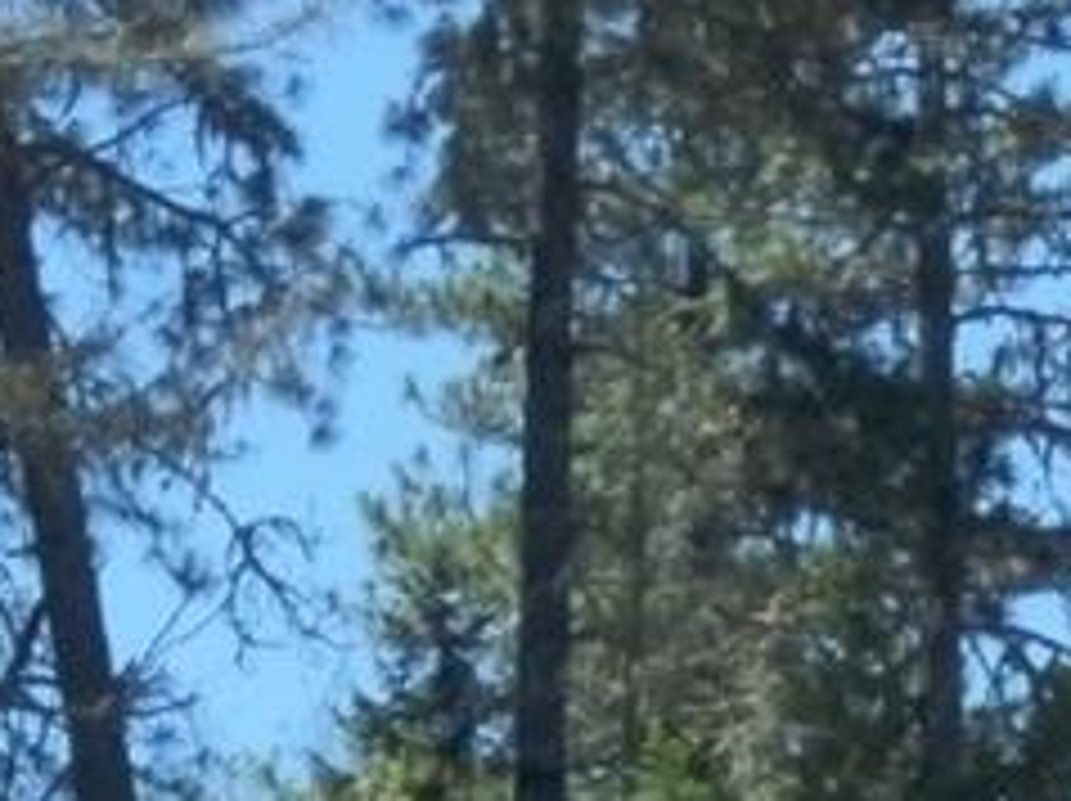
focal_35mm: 347
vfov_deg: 4.2
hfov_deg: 5.7
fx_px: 10725
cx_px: 612
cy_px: 2084
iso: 400
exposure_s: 1/640
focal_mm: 9.92
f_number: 4
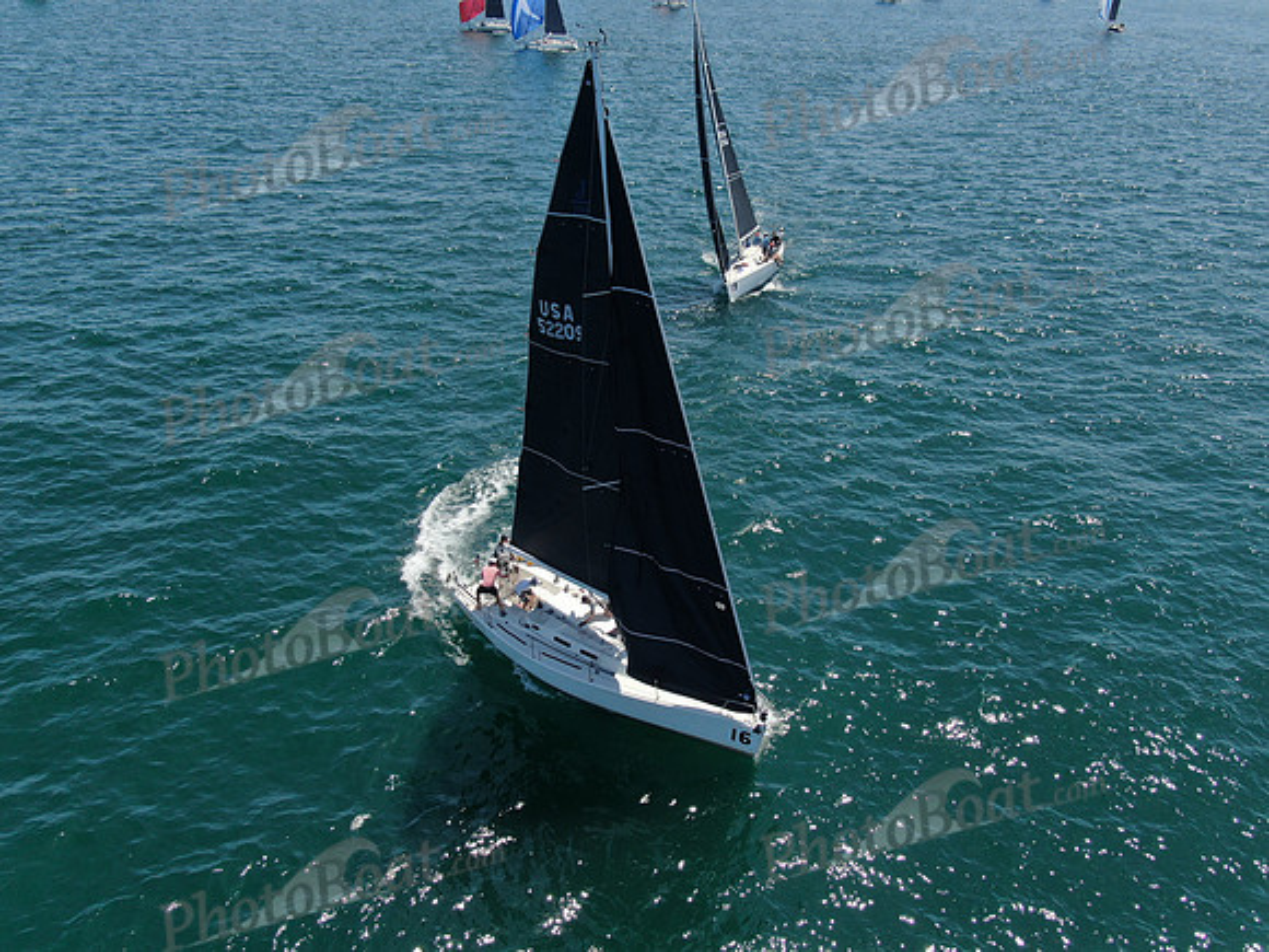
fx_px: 1063
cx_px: 634
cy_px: 476
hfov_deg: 61.7
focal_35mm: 29
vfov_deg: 48.2
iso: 100
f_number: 3
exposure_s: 1/1250
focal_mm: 5
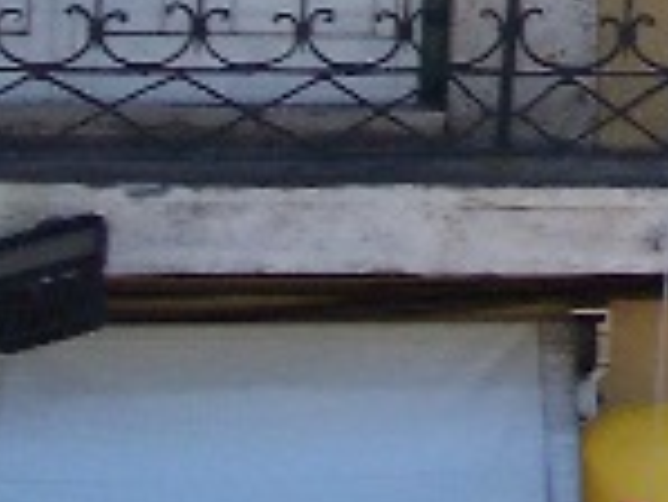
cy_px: -771
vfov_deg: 6.8
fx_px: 3940
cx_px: 1470
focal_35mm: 204
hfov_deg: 9.0
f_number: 2.8
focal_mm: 8
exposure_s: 1/700
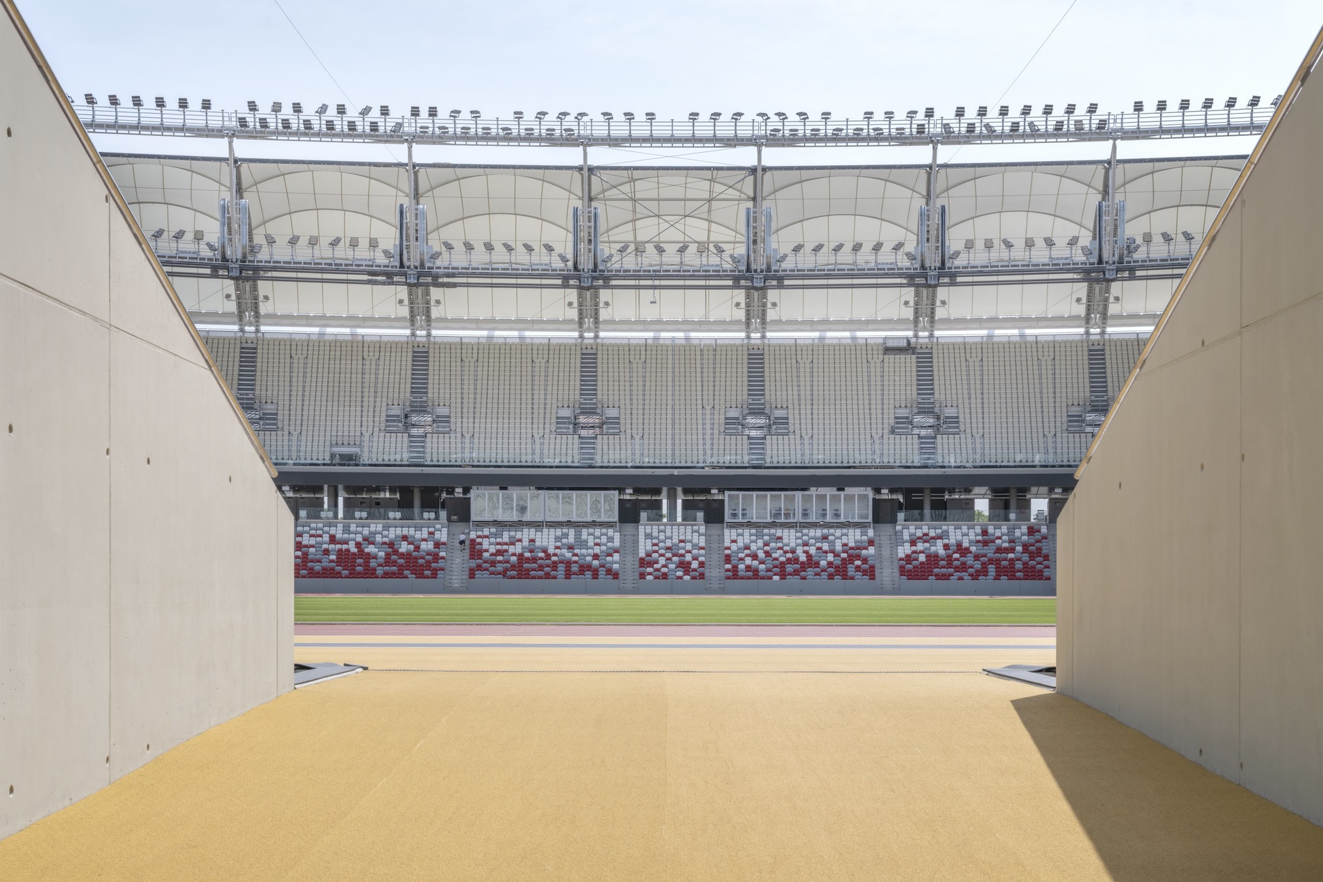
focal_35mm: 48
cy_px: 371
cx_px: 676
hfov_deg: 41.1
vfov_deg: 28.0
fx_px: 1764
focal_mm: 55.2
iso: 200
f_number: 16
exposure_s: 1/125
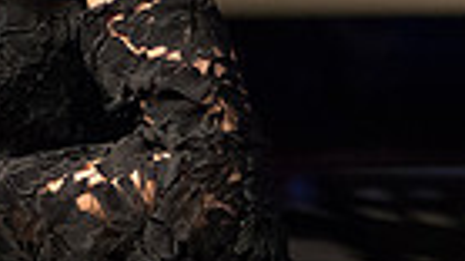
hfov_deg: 3.3
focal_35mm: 662
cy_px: -216
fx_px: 8158
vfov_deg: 1.8
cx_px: -139
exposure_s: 1/500
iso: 3200
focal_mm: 135
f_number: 2.8
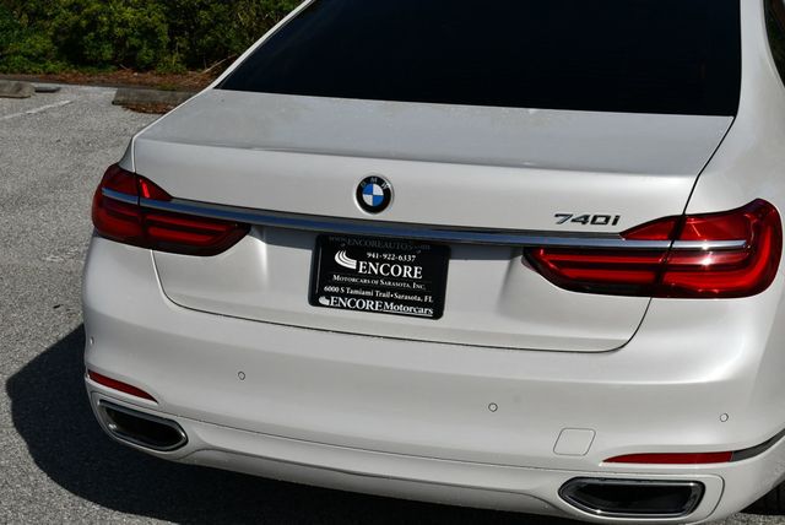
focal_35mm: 64
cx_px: 392
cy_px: 262
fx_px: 1397
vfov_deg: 21.3
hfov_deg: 31.4
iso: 100
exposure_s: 1/400
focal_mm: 32
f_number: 10
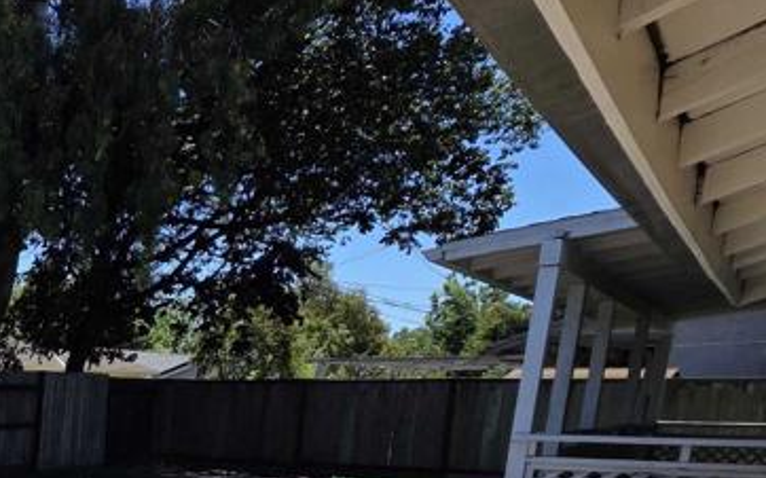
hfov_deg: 36.9
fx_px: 814
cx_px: -178
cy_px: 567
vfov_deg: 28.6
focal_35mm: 39
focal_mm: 2.2
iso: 40
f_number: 1.9
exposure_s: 1/1814
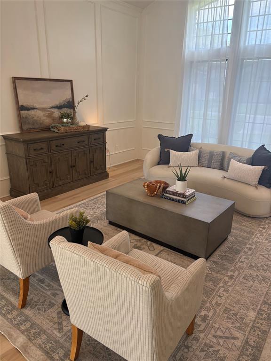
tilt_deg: -16.8
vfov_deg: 67.3
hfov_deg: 53.1
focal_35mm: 26
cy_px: 180
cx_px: 136
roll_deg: -1.5
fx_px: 271
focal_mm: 5.96
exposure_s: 1/153
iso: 80
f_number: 1.6
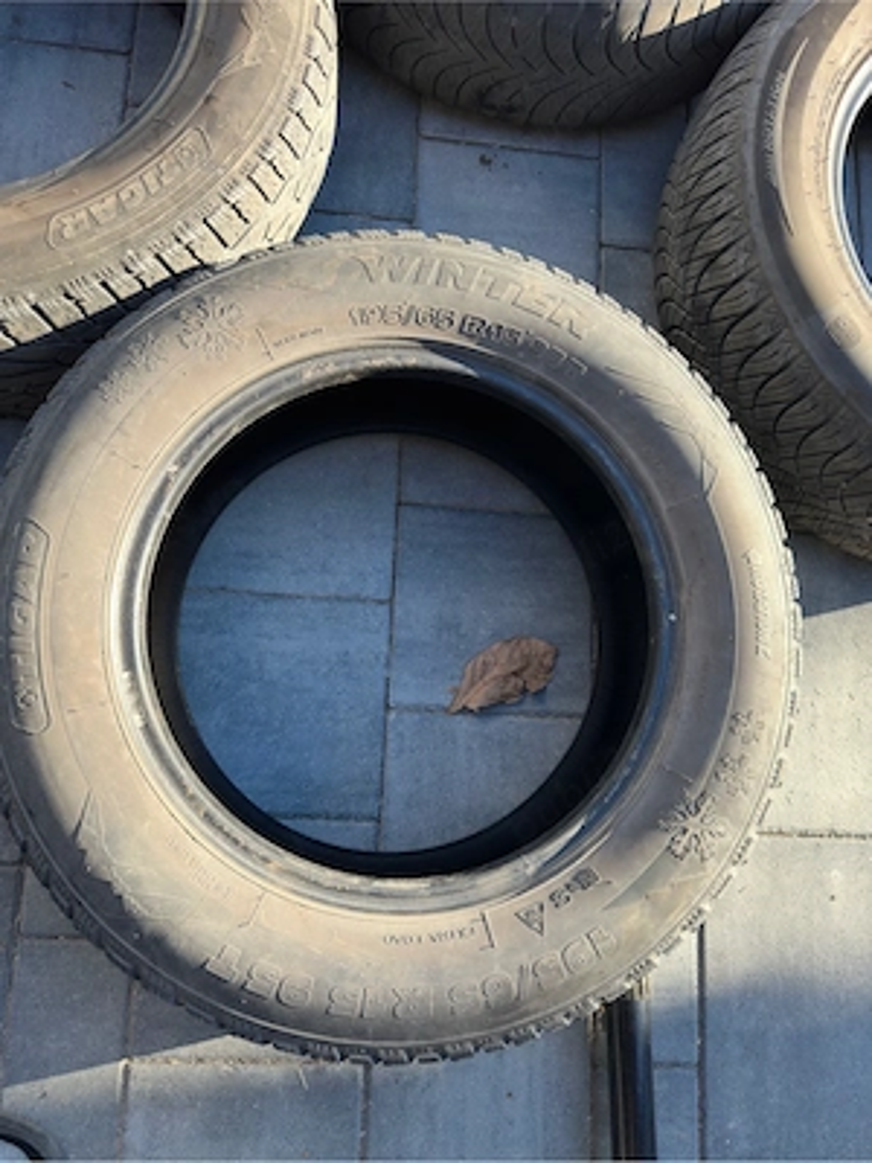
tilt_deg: -77.1
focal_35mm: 24
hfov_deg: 56.8
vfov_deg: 71.6
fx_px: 806
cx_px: 436
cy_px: 582
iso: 80
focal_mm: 6.86
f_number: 1.78
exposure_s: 1/589
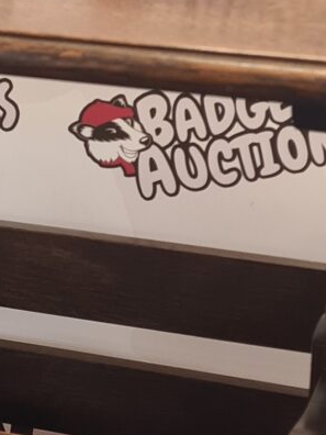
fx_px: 1582
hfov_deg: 11.7
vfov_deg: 15.6
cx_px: 37
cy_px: 292
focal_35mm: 126
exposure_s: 1/50
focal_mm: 5.4
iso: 125
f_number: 1.8
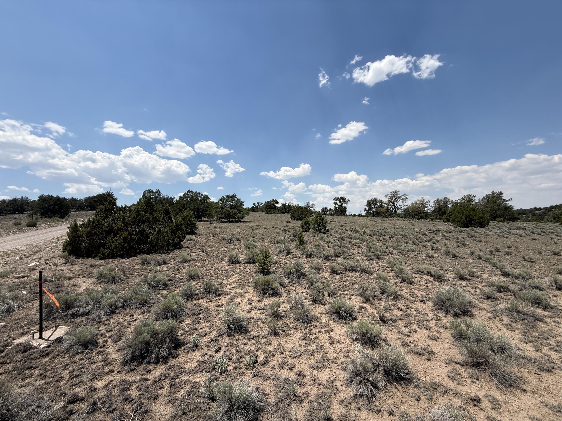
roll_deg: +0.2
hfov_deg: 102.1
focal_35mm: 14
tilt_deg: +3.0
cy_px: 210
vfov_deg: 85.7
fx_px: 227
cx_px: 281
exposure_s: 1/3460
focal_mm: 2.22
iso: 50
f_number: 2.2
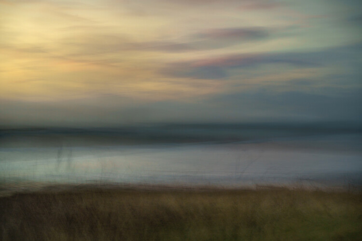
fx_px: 1005
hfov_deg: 20.4
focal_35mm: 100
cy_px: 120
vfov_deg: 13.7
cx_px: 181
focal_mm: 100
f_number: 11
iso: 250
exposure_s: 1
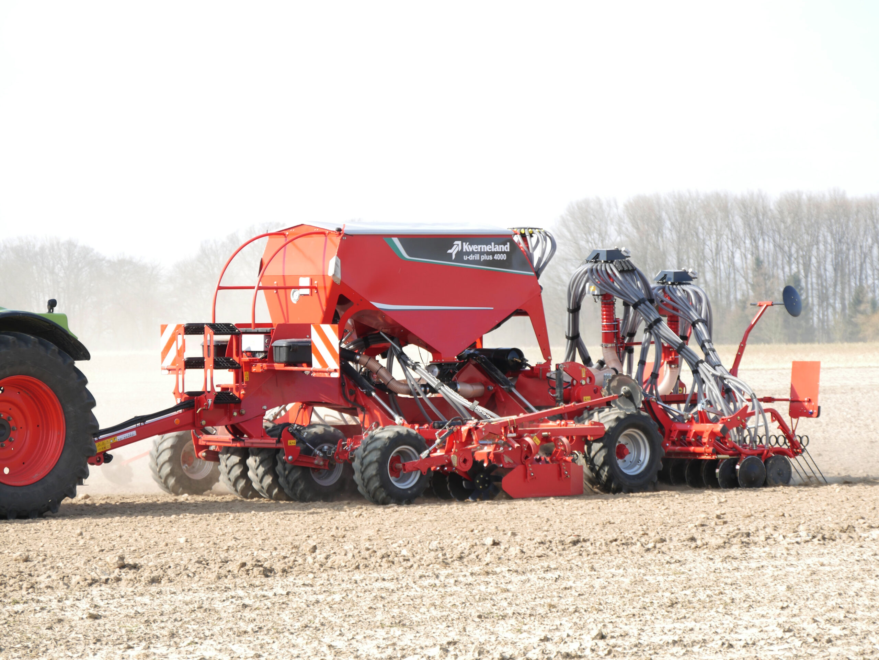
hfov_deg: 12.2
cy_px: 330
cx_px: 440
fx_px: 4115
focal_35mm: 162
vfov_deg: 9.2
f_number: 5.4
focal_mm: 81
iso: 200
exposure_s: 1/200
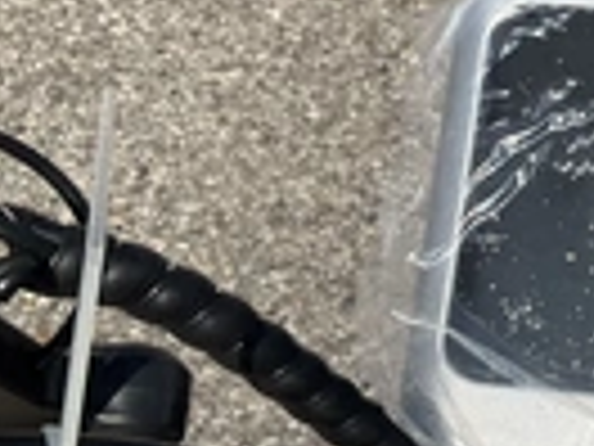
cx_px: 738
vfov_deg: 16.8
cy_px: 288
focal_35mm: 88
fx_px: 1510
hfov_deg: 20.6
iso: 25
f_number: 1.8
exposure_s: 1/2959
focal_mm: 3
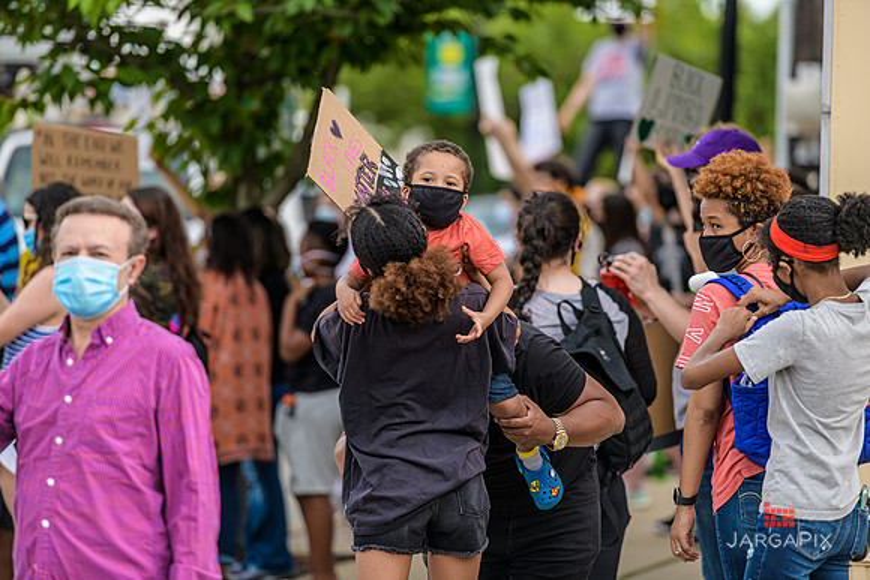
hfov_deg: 10.3
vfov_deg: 6.9
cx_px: 435
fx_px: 4834
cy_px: 290
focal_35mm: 200
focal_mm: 200
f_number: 3.2
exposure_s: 1/800
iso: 200
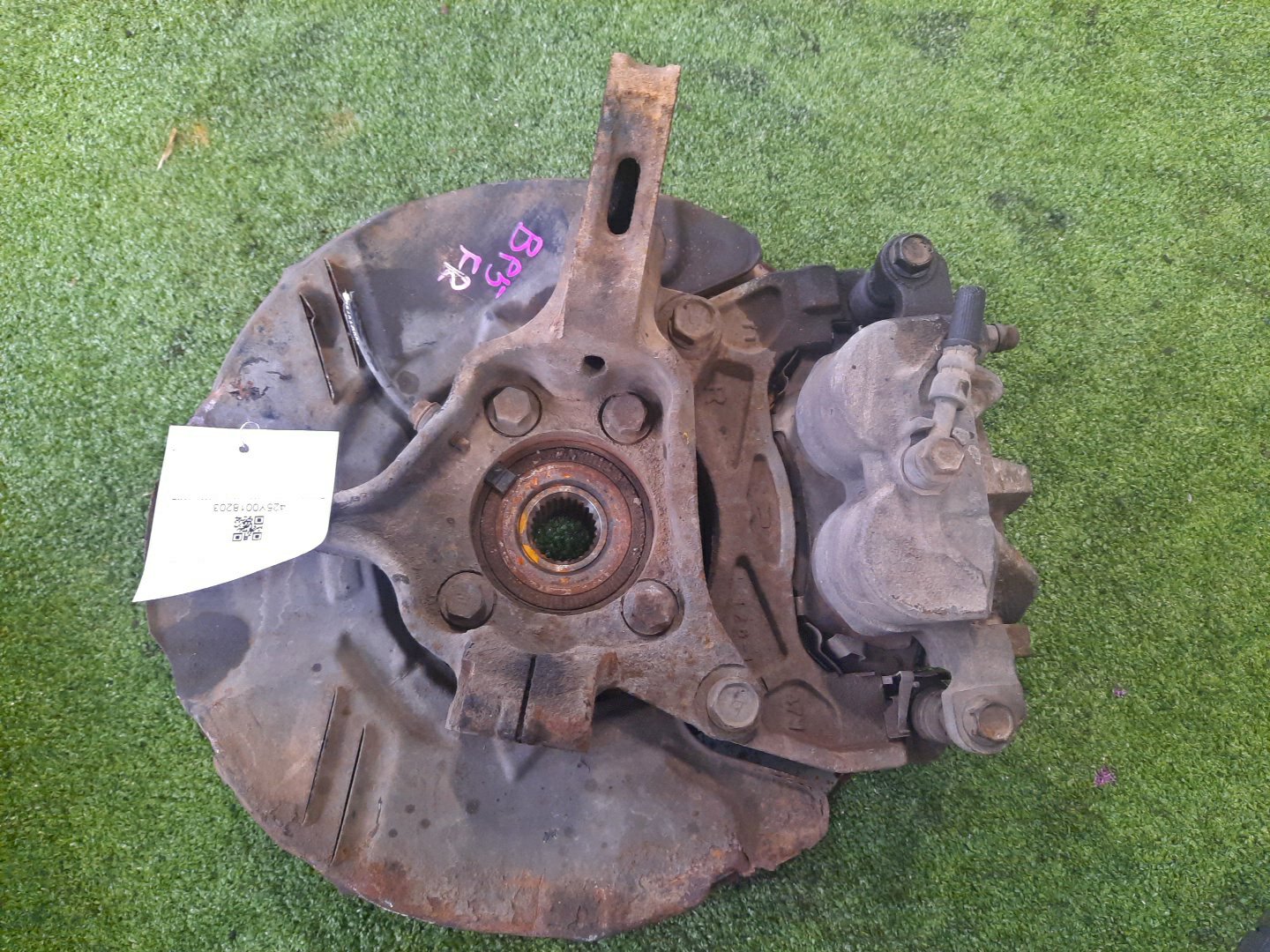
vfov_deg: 54.9
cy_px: 476
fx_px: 917
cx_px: 635
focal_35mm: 25
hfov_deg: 69.4
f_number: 2
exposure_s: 1/25
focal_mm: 4.6
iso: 352
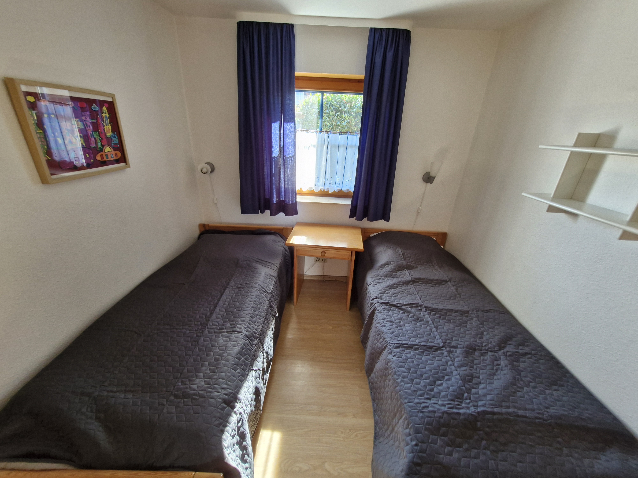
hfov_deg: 106.2
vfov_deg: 89.9
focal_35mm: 13
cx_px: 319
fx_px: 240
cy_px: 239
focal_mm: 1.74
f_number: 2.2
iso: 125
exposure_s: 1/50
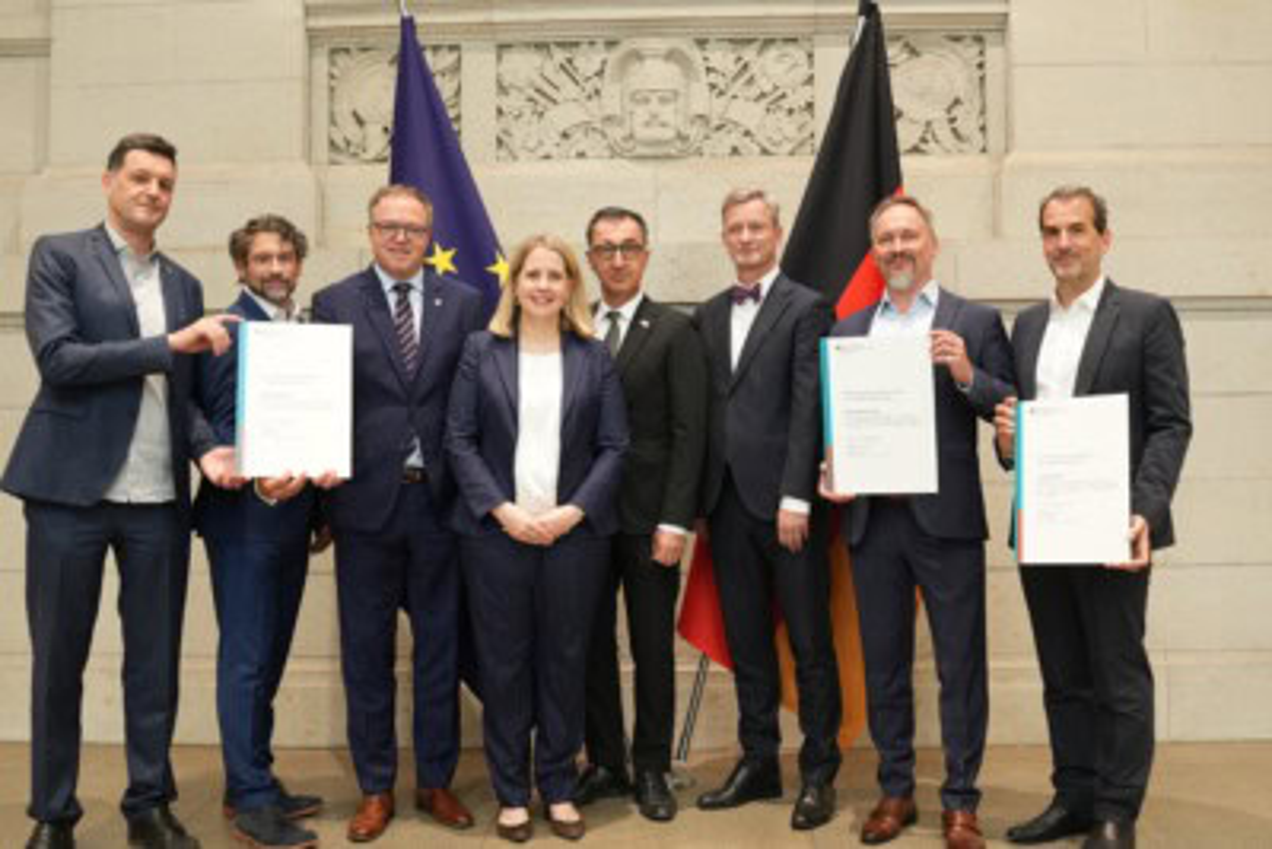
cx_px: 636
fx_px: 1272
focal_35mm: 36
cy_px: 424
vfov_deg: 36.9
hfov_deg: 53.1
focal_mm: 24
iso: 1250
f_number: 2.8
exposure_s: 1/60
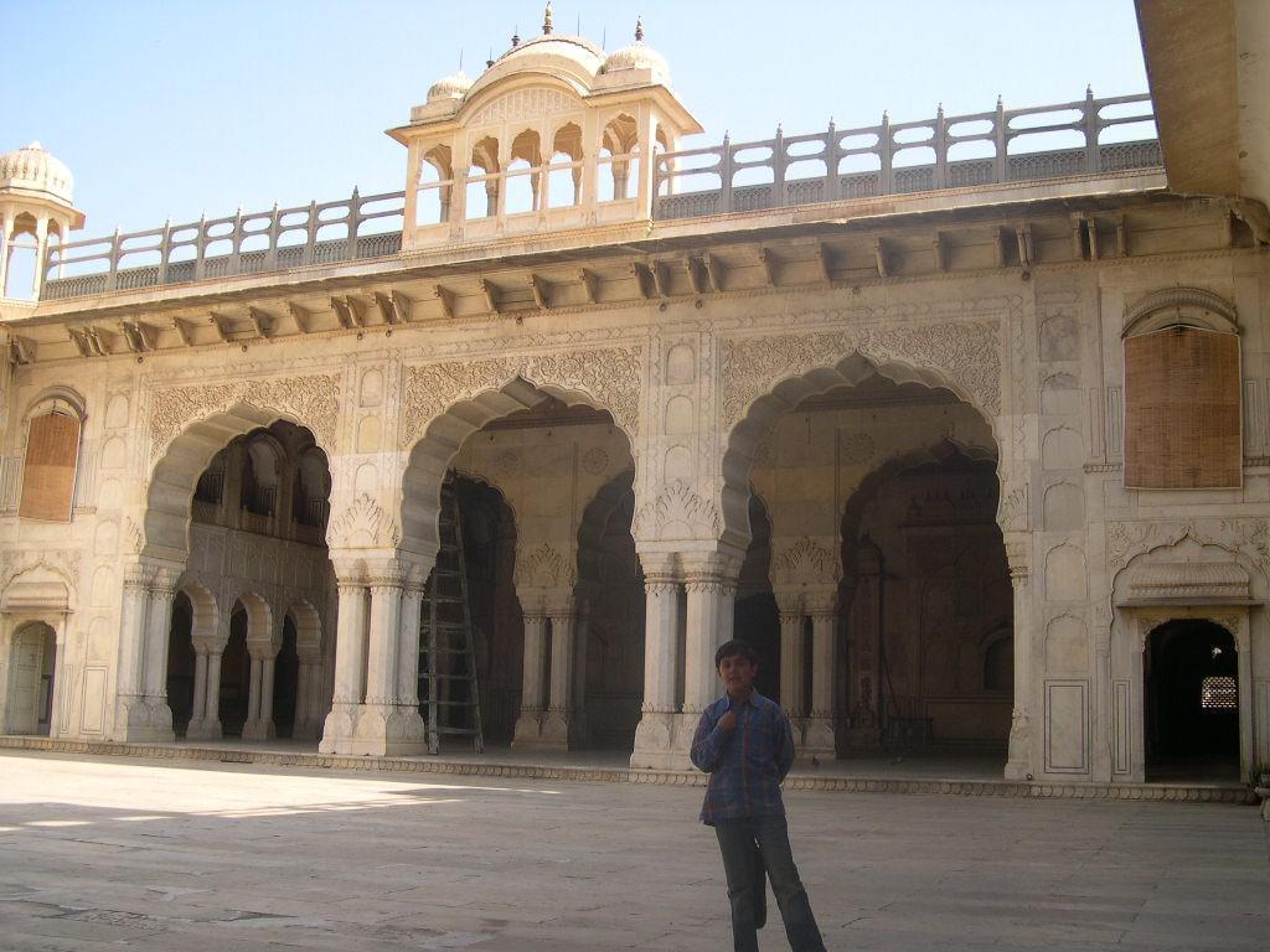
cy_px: 476
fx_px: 1394
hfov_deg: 49.0
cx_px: 635
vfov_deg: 37.7
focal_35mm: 38
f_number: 2.8
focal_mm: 8
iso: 100
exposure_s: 1/546
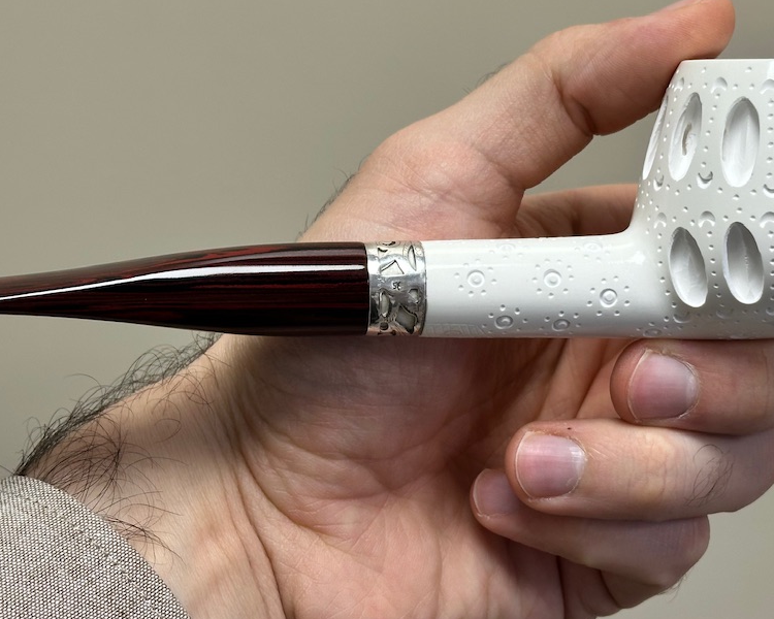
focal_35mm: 80
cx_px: 469
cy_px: 221
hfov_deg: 23.8
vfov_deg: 19.1
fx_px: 1833
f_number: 1.78
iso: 64
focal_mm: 6.86
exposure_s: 1/100
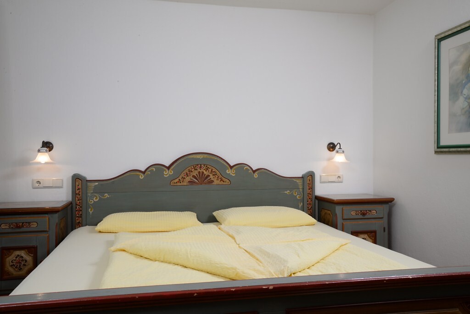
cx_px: 235
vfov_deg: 41.2
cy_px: 157
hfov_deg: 58.7
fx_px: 418
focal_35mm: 32
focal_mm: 32
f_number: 20
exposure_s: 1/4
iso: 160
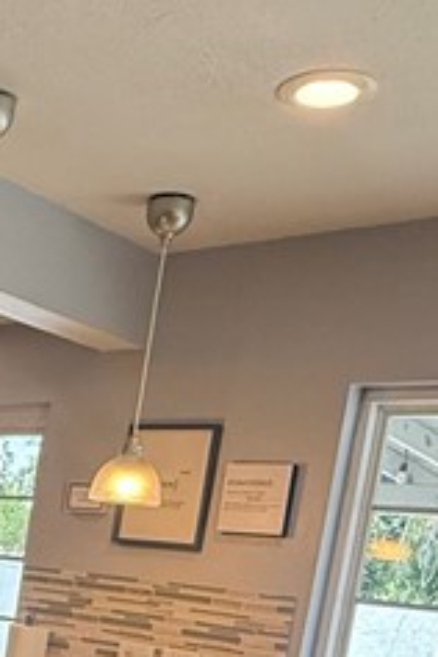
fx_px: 1150
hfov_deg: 18.9
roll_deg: -6.0
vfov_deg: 29.1
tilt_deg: -6.9
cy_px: 704
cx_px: -222
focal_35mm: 63
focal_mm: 2.22
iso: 250
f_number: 2.2
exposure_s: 1/120
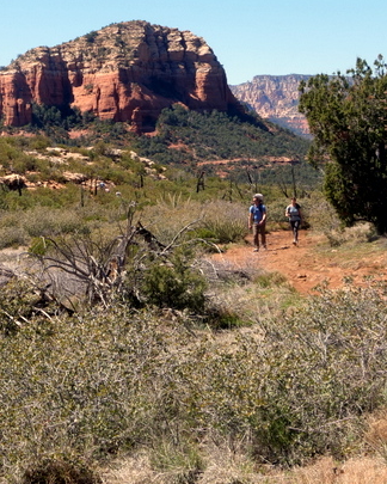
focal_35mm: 84
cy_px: 102
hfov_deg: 17.5
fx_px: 1203
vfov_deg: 22.5
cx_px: -64
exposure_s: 1/250
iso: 200
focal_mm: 17
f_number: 9
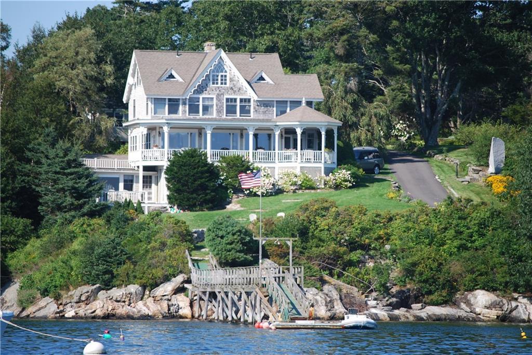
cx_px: 266
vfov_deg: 6.3
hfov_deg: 9.5
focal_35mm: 218
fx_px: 3216
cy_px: 178
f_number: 5.3
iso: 200
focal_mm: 145
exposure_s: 1/640
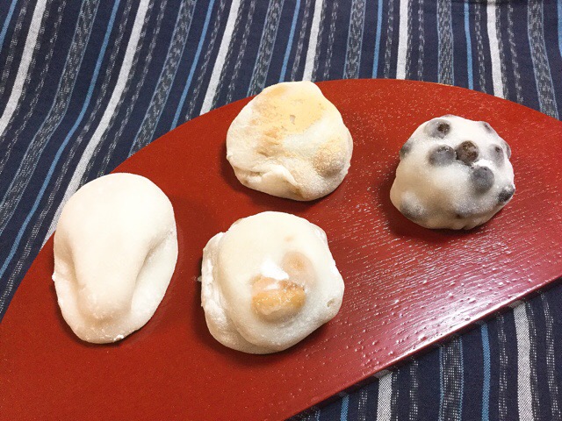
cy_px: 210
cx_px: 281
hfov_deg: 58.4
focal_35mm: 31
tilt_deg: -57.3
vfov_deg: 45.4
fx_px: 503
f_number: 2.4
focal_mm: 3.3
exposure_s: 1/30
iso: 160
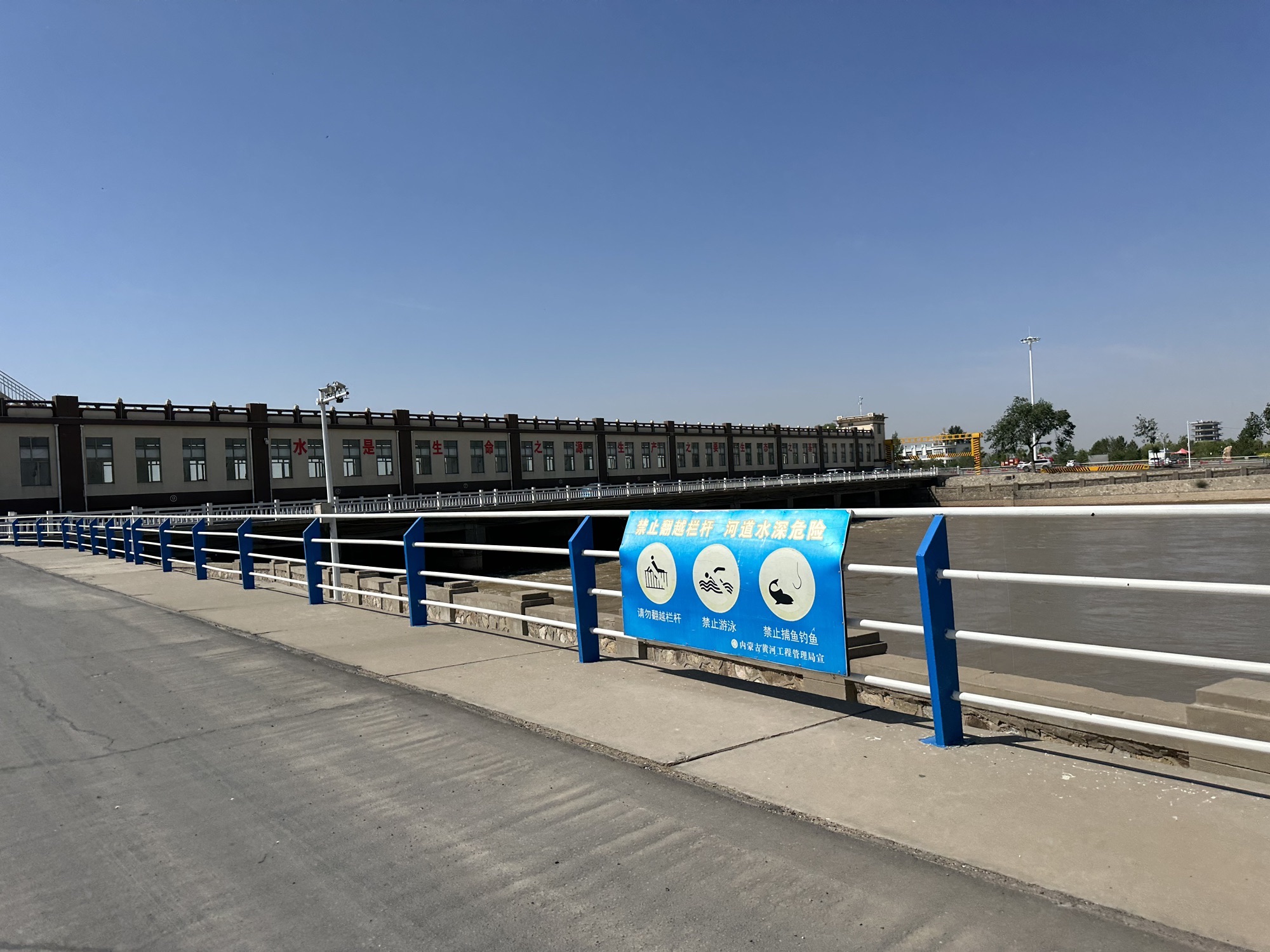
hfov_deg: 71.6
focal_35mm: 24
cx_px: 635
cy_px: 476
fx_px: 881
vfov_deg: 56.8
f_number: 1.78
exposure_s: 1/7576
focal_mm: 6.86
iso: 80
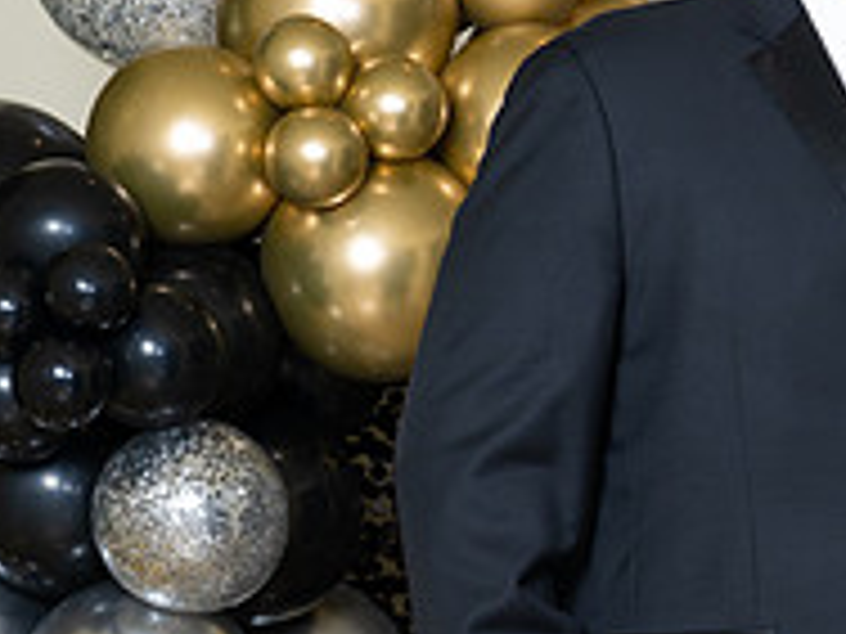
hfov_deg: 5.5
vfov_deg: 4.2
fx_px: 8700
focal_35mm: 356
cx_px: 1161
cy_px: 299
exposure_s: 1/100
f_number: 8
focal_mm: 120
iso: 320
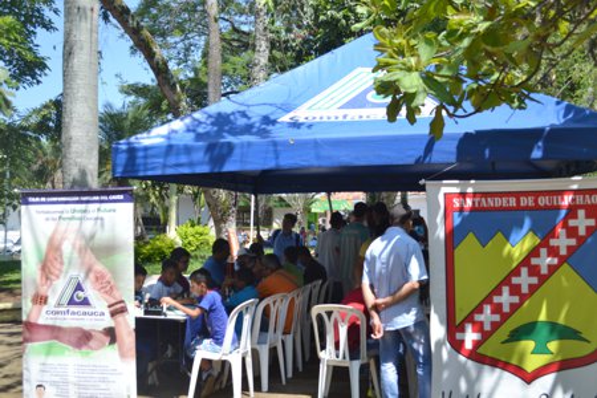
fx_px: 597
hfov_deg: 53.1
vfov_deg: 36.9
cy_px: 199
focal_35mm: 36
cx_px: 298
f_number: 6.3
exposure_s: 1/160
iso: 100
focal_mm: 24
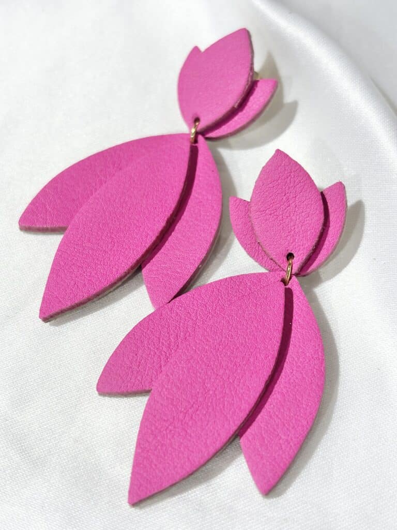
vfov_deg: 36.8
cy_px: 265
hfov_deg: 28.0
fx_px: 795
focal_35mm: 52
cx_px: 198
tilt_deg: -56.2
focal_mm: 5.96
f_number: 1.6
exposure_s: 1/167
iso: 32
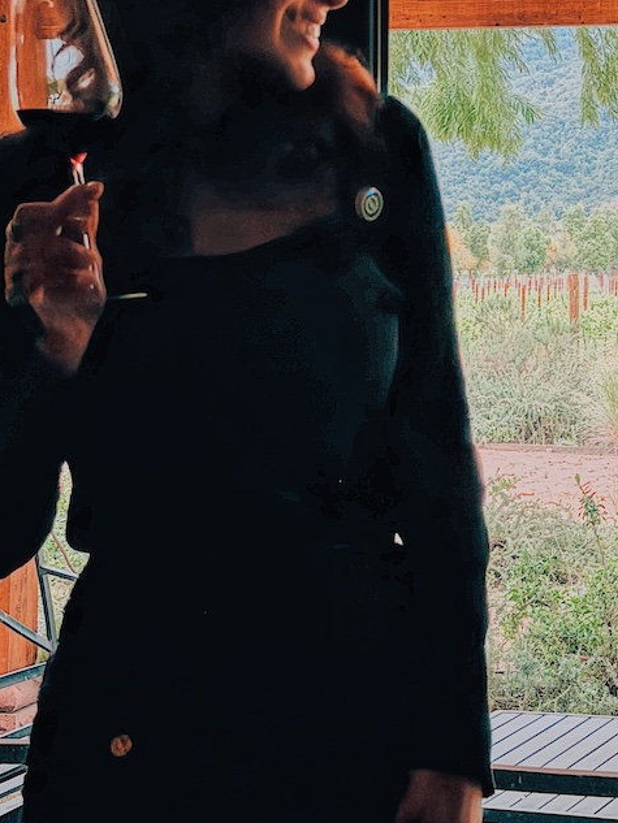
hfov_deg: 15.2
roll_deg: +0.6
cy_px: 225
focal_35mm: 97
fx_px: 2308
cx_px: 431
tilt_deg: +0.7
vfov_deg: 20.1
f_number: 1.78
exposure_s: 1/819
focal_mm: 6.76
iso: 64
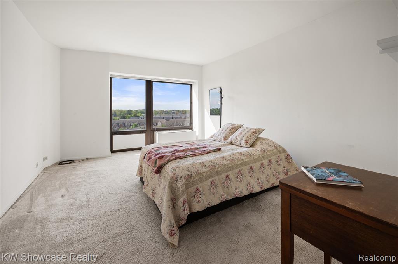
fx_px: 155
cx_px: 199
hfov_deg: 104.3
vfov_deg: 81.1
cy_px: 132
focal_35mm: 14
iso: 100
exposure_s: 1/13
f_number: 11
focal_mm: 14
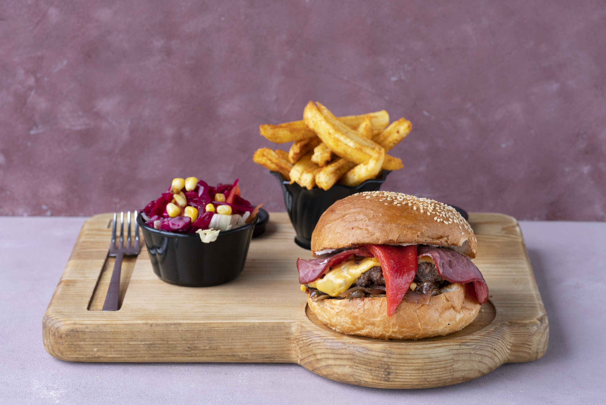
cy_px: 202
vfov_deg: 16.1
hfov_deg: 23.9
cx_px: 303
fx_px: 1431
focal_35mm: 85
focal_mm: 85
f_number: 8
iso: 500
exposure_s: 1/90
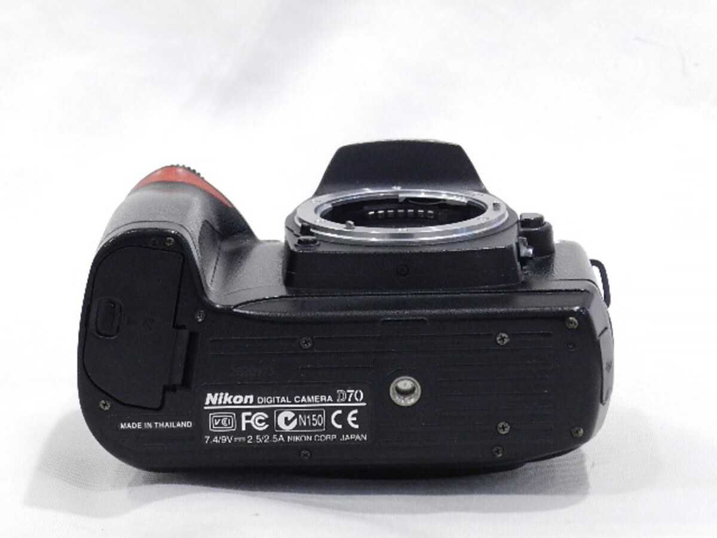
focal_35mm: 115
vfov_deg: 12.9
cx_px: 358
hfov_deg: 17.1
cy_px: 269
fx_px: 2382
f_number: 4.8
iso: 800
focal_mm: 20.5
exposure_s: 1/40
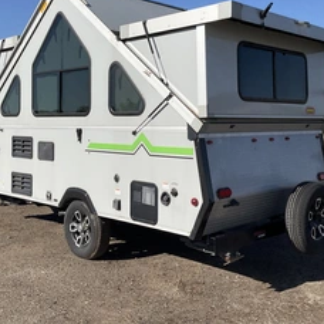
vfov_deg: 37.2
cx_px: 159
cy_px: 112
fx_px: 477
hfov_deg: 37.6
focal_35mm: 45
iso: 25
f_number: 1.8
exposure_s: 1/2667
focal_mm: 3
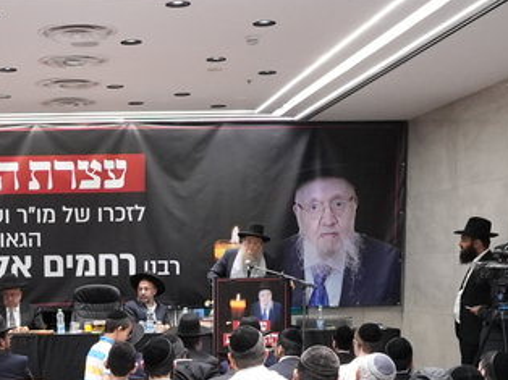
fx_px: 1070
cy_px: 439
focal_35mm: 73
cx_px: 57
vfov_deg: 19.2
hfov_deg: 25.9
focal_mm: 17
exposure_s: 1/200
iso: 5000
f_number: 6.3
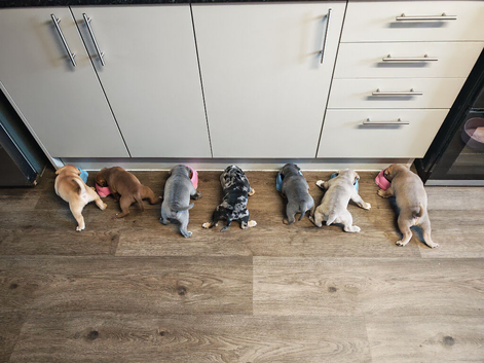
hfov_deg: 71.6
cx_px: 242
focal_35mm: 24
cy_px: 182
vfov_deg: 56.8
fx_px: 335
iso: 250
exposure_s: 1/25
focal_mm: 6.83
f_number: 2
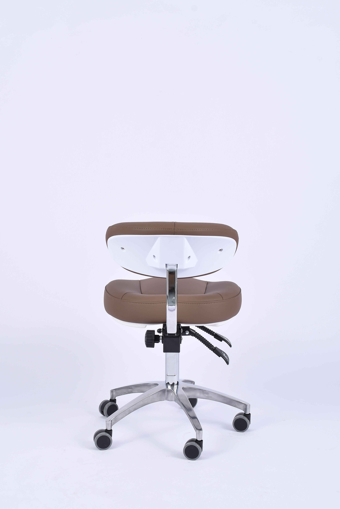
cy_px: 253
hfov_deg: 22.3
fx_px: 864
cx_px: 168
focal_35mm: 61
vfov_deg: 32.9
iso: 100
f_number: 10
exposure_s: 1/160
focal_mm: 40
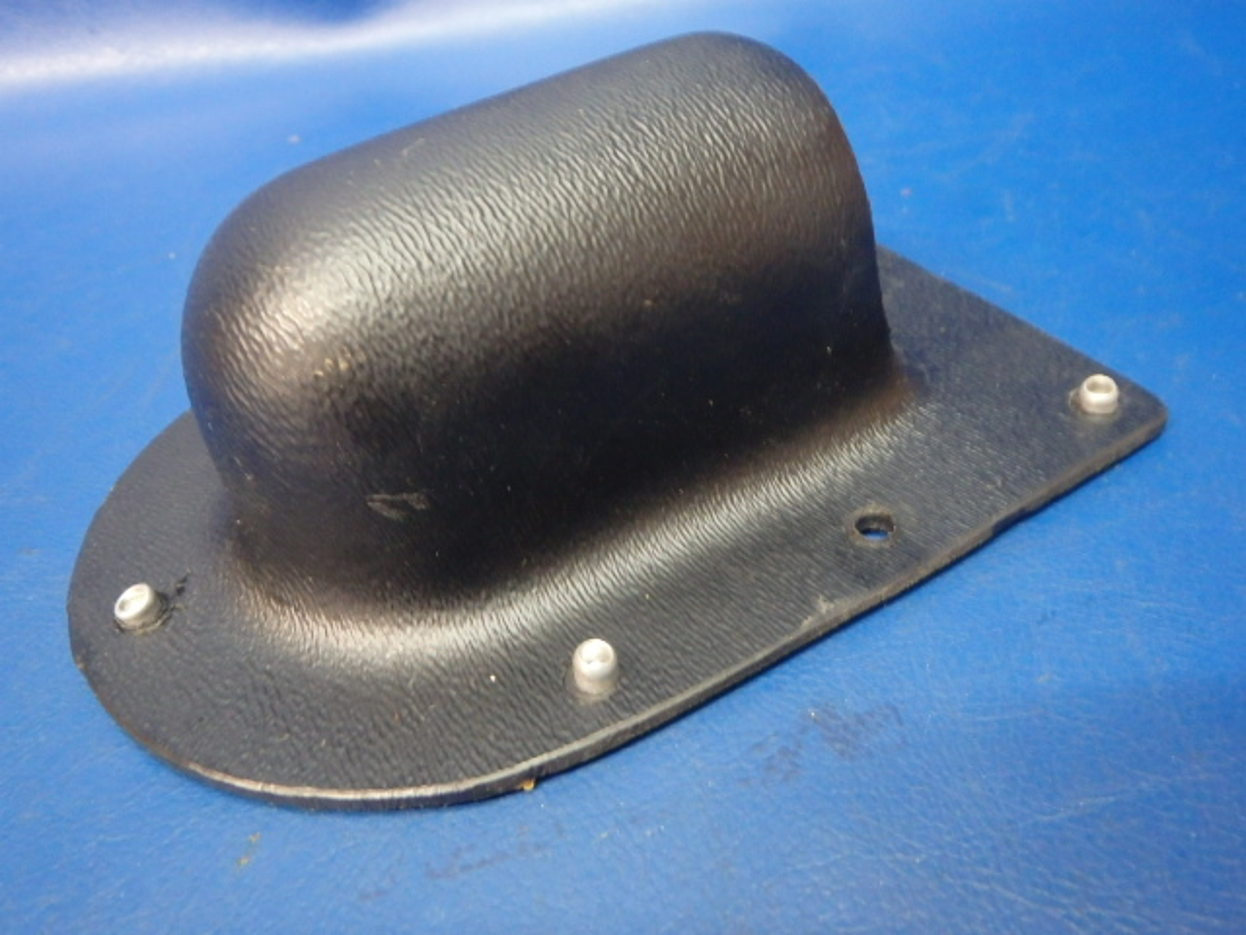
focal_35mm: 28
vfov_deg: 49.7
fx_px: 1008
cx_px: 623
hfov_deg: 63.4
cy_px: 468
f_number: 3.9
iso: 800
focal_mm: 5
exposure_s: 1/13
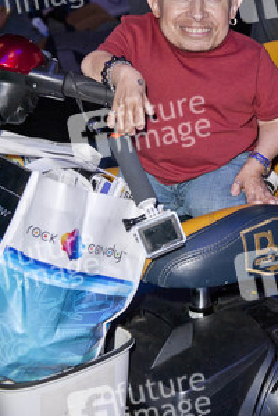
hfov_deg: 22.5
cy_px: 198
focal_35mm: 60
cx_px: 180
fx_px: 695
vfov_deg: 33.4
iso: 640
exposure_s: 1/400
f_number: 4
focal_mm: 45
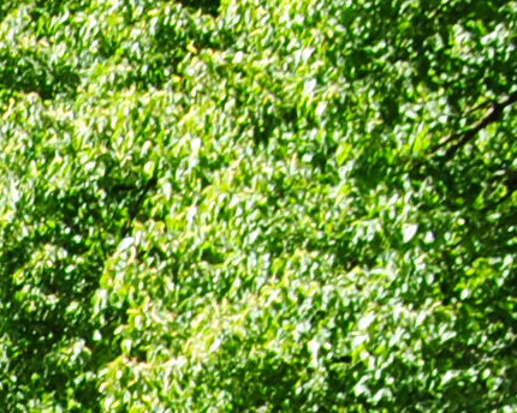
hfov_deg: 4.6
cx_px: -783
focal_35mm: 406
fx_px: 6212
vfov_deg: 3.7
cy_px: 1195
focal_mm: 32
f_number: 8
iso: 400
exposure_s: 1/250
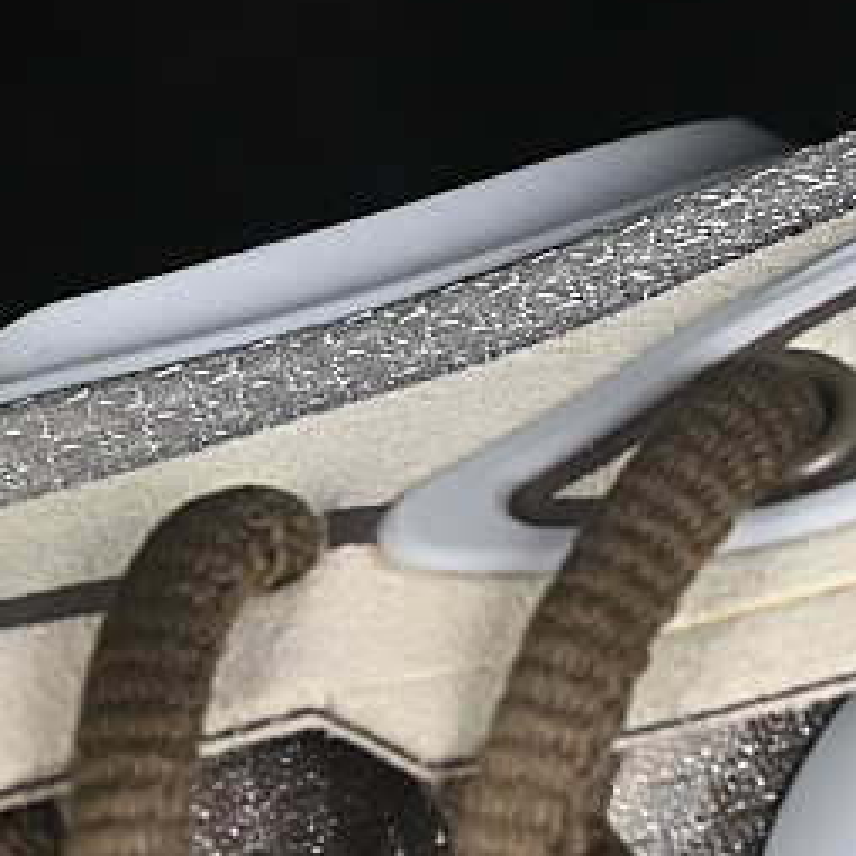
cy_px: 866
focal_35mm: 271
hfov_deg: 6.5
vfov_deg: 6.4
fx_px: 7582
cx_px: 714
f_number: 7.1
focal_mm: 50
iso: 160
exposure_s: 1/80
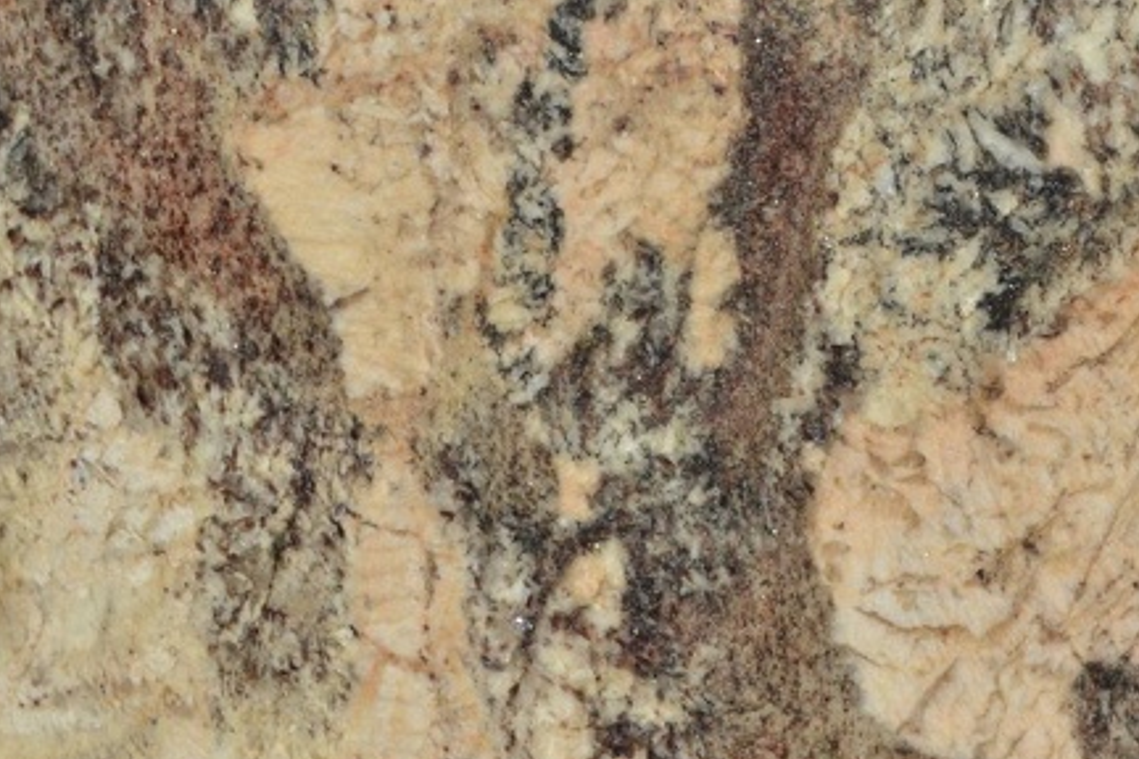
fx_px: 2088
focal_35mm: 66
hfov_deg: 29.7
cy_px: 271
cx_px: 933
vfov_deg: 20.6
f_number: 11
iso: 200
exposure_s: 1/400
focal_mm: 24
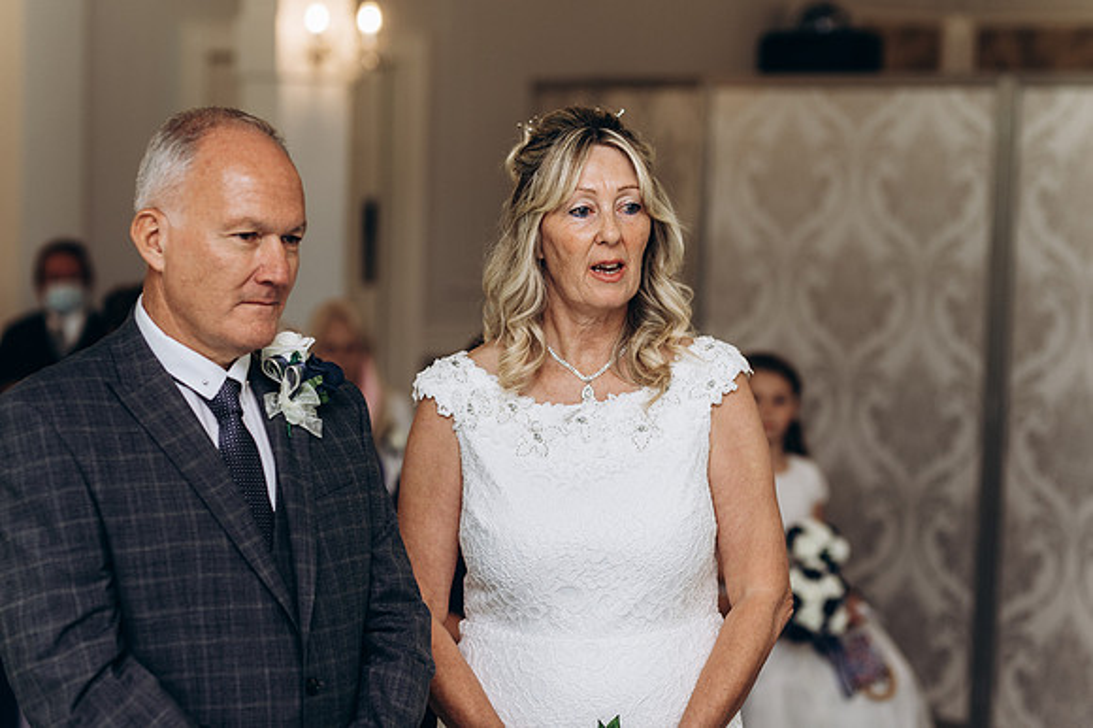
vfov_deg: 16.1
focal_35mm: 85
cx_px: 546
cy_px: 364
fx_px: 2579
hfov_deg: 23.9
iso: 320
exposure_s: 1/160
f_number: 2.5
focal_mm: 85
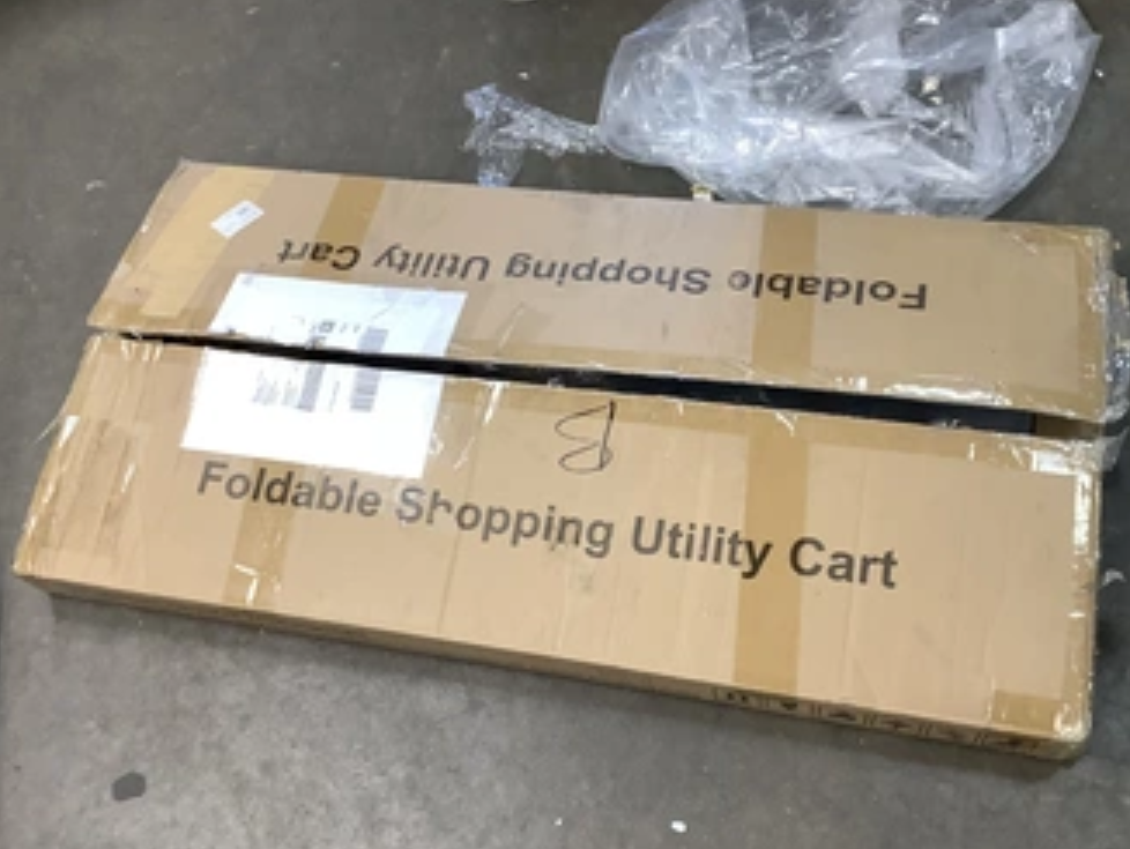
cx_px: 579
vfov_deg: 37.8
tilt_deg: -63.1
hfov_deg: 48.9
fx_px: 1241
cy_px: 444
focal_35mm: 38
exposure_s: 1/60
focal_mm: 3.3
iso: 160
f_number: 2.4
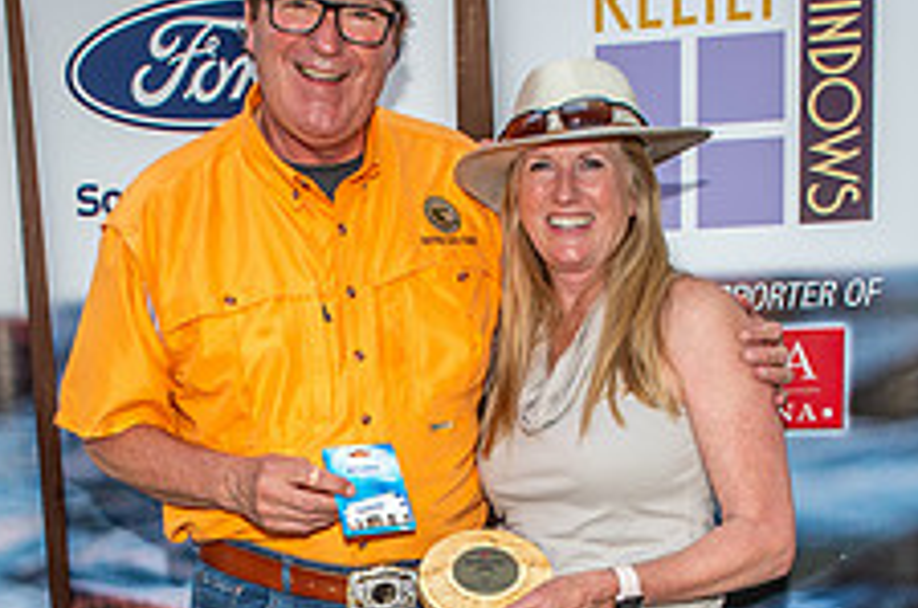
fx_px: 1578
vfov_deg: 20.9
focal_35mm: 62
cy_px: 645
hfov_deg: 32.3
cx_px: 343
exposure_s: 1/200
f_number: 6.3
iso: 160
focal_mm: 24
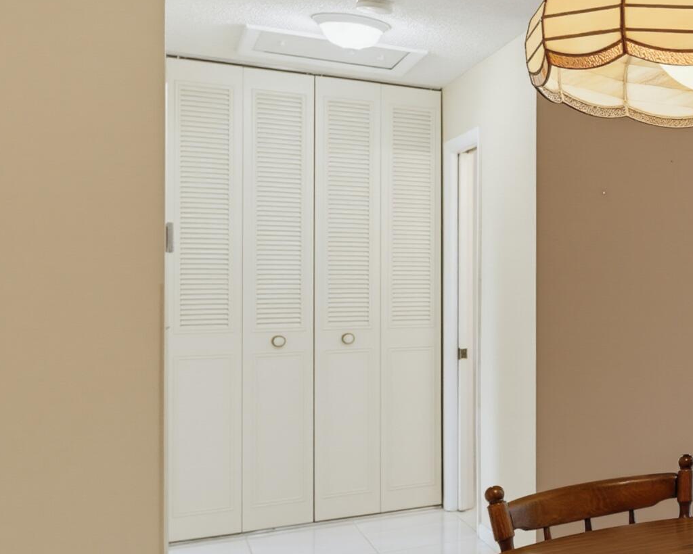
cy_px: 278
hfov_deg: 29.8
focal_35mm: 44
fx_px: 902
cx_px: 978
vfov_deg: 34.1
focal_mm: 16
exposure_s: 1/50
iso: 800
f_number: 3.5
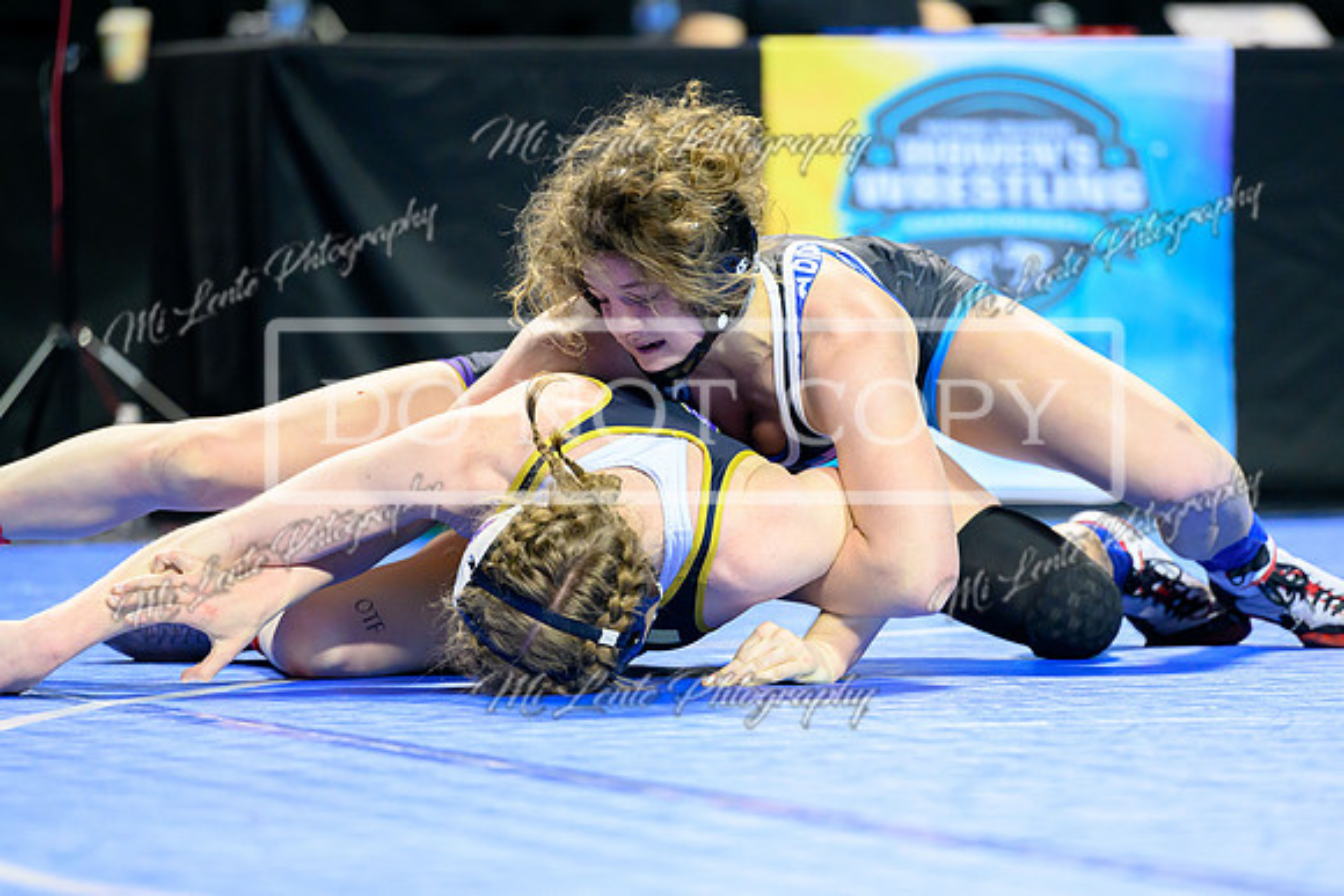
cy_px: 537
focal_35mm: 265
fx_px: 9910
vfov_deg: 5.2
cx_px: 795
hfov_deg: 7.8
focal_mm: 200
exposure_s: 1/800
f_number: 2.8
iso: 3200
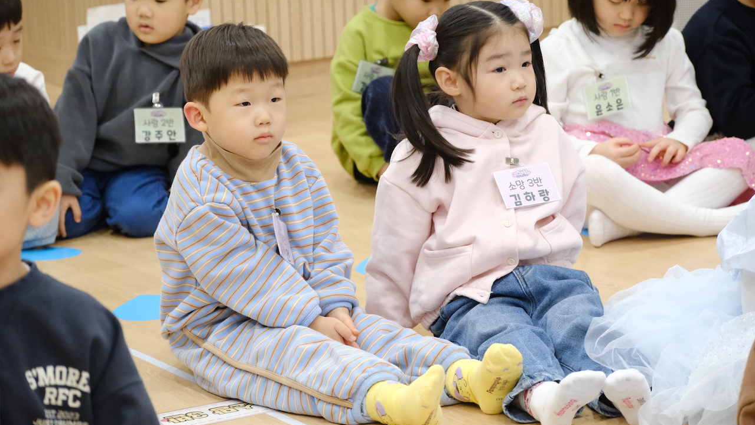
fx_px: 2563
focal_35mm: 128
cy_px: 175
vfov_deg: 9.5
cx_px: 378
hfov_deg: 16.8
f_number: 4.5
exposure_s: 1/125
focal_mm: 81.3
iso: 5000
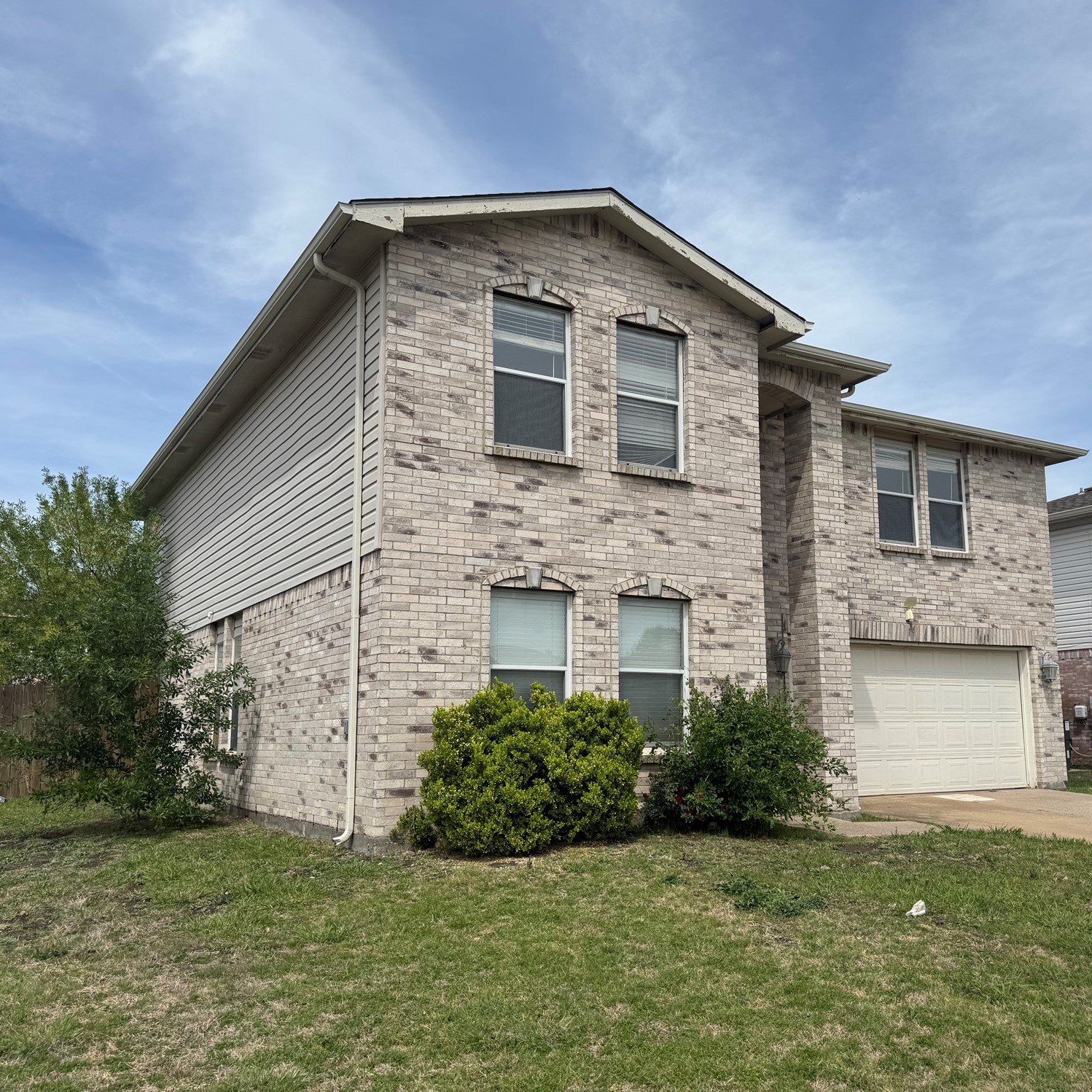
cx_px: 626
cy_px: 553
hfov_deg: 55.4
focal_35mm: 29
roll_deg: +0.2
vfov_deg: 55.6
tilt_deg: +9.7
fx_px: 1035
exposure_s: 1/7092
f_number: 1.78
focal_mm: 6.76
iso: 80
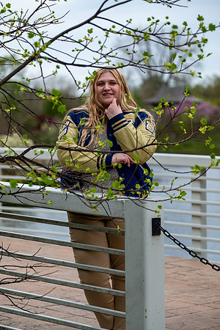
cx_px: 110
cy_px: 165
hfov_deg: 11.3
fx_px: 1109
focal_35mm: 121
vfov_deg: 16.9
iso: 250
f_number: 2.8
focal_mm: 80.4
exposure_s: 1/1000
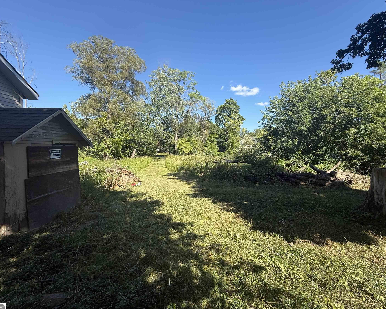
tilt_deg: -1.9
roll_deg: +0.7
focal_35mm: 15
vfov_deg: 84.0
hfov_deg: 96.6
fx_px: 171
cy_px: 152
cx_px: 209
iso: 50
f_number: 2.2
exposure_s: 1/779
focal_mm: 2.22
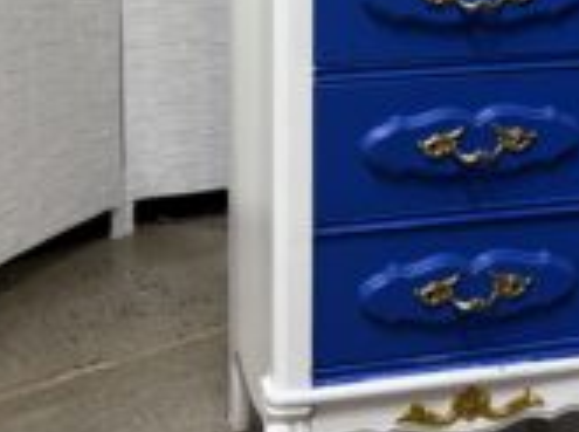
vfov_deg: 17.9
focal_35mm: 79
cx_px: 446
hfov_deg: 24.5
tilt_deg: -7.7
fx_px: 1319
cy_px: -58
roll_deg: -0.4
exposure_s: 1/120
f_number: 1.6
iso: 64
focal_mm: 5.96
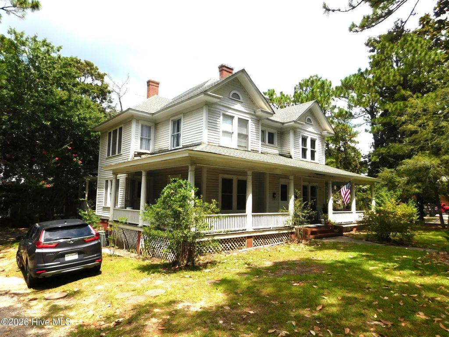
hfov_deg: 73.9
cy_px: 168
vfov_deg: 58.9
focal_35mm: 23
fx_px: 298
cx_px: 224
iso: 125
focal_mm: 4
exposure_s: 1/400
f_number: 6
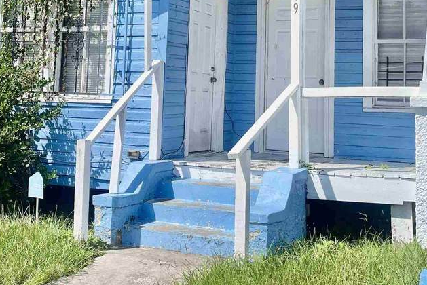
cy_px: 37
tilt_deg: +5.9
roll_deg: -1.1
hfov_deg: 36.2
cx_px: 209
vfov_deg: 24.1
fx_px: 653
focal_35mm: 55
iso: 50
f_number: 1.6
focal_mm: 5.1
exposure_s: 1/4310
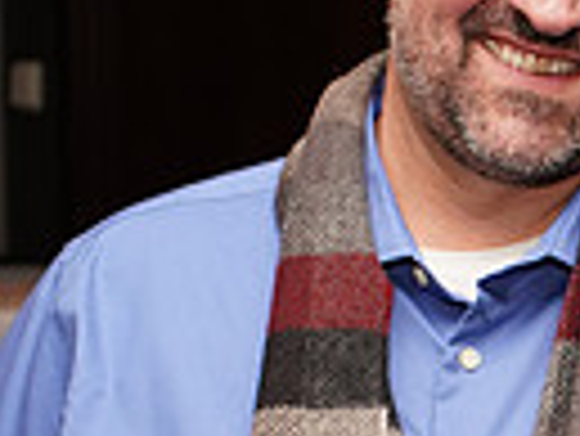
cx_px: 764
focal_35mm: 151
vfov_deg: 9.8
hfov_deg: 12.6
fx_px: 2532
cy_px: 380
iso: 1000
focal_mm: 35
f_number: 5
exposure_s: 1/160
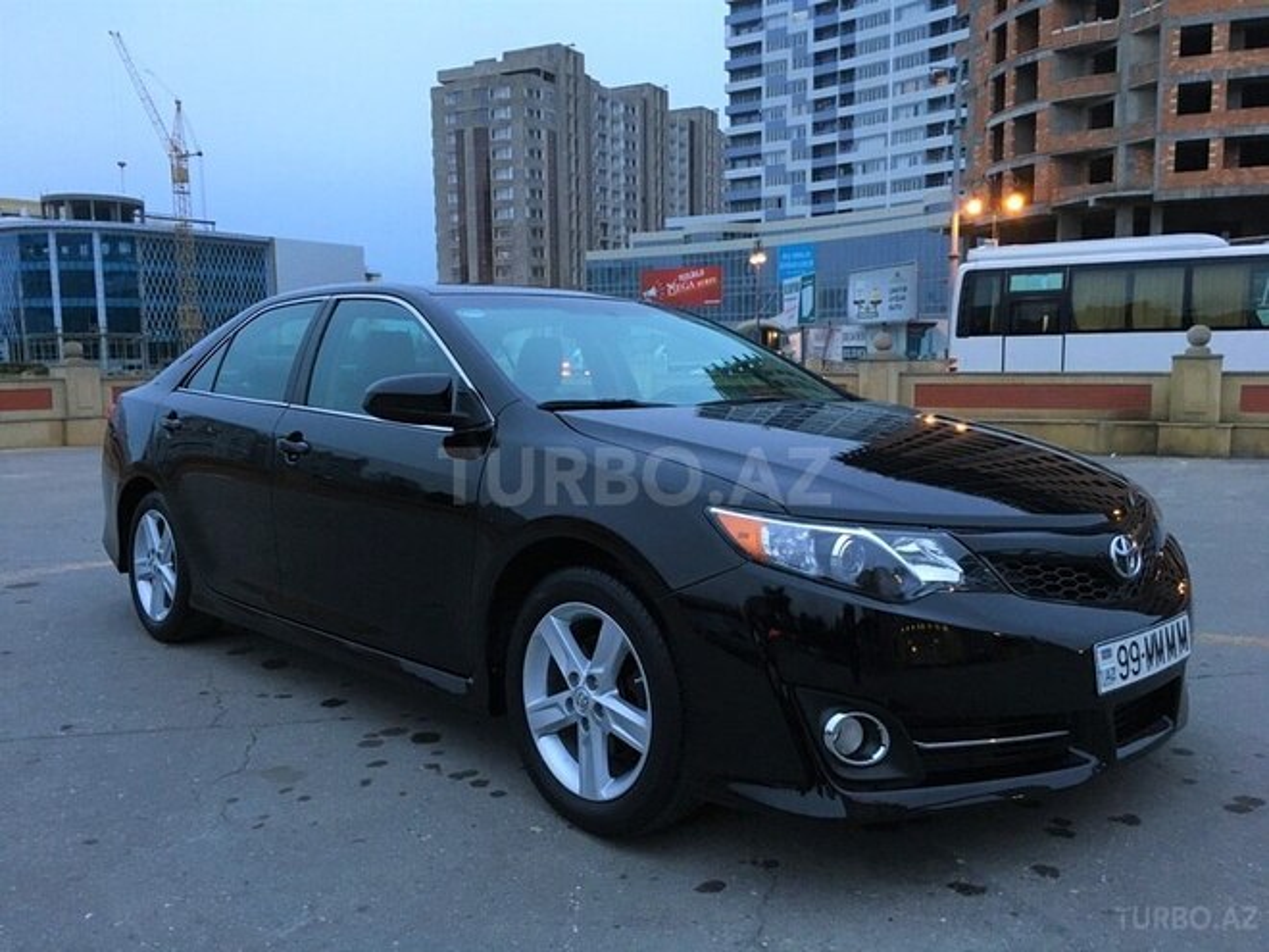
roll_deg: -0.4
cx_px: 634
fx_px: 1063
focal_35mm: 29
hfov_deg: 61.7
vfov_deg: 48.2
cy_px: 476
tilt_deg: -6.5
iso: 160
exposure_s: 1/33
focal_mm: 4.15
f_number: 2.2
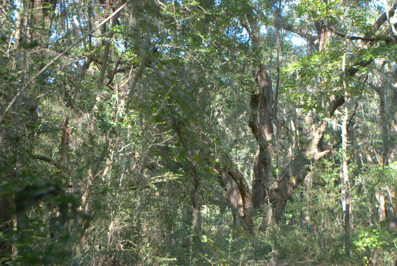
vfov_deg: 20.7
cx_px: 198
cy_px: 133
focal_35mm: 66
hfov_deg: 30.5
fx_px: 729
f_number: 4.8
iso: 400
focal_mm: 44
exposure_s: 1/100
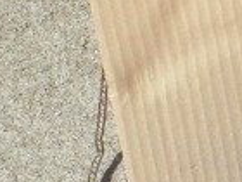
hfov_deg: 6.8
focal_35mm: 278
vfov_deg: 5.2
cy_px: 371
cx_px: 560
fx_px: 1943
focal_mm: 6.3
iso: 64
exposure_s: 1/500
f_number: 5.6
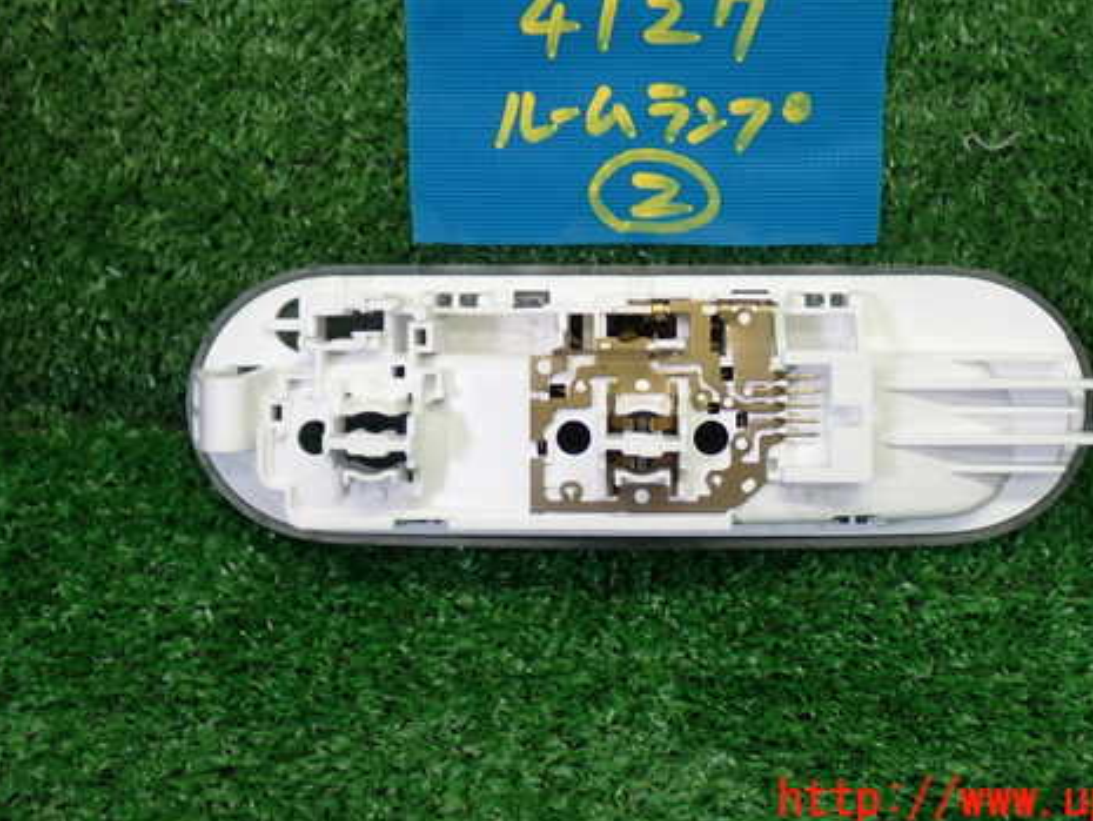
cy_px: 301
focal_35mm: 49
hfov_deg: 38.9
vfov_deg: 29.6
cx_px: 604
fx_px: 1548
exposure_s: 1/60
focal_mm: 6.83
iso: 200
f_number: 2.7
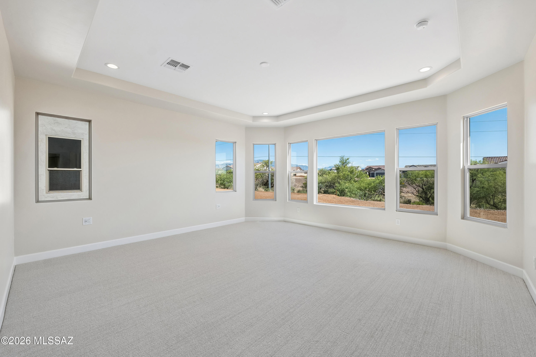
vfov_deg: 81.2
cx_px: 268
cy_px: 178
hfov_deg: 104.3
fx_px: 208
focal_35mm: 14
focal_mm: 14
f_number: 8
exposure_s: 1/320
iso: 400
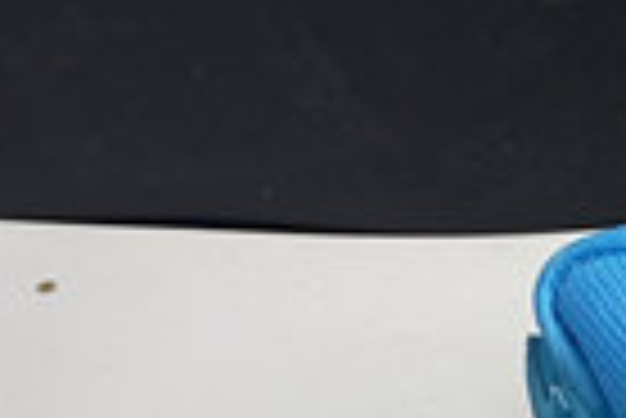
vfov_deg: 9.5
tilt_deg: -46.1
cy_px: 807
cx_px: 1437
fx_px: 2367
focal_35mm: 136
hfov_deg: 12.3
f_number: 1.8
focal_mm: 4.25
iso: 32
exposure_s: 1/100
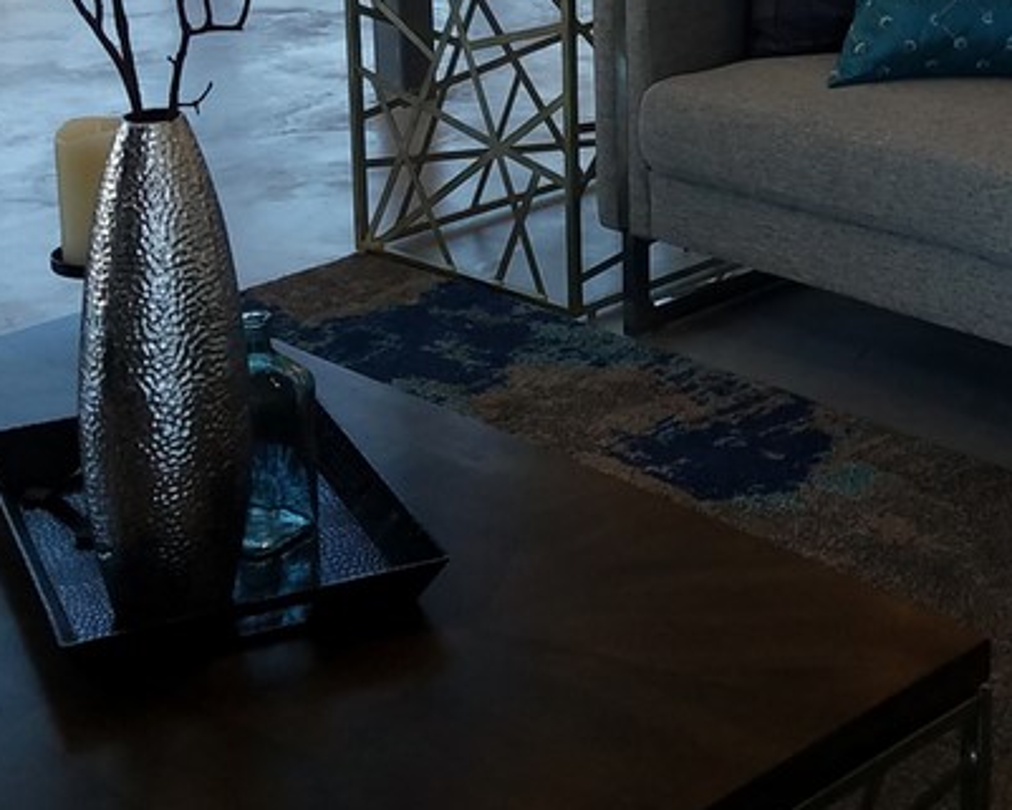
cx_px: 813
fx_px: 2277
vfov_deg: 19.4
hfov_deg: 24.6
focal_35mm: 76
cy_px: -66
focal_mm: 4.2
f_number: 1.7
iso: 64
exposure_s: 1/120
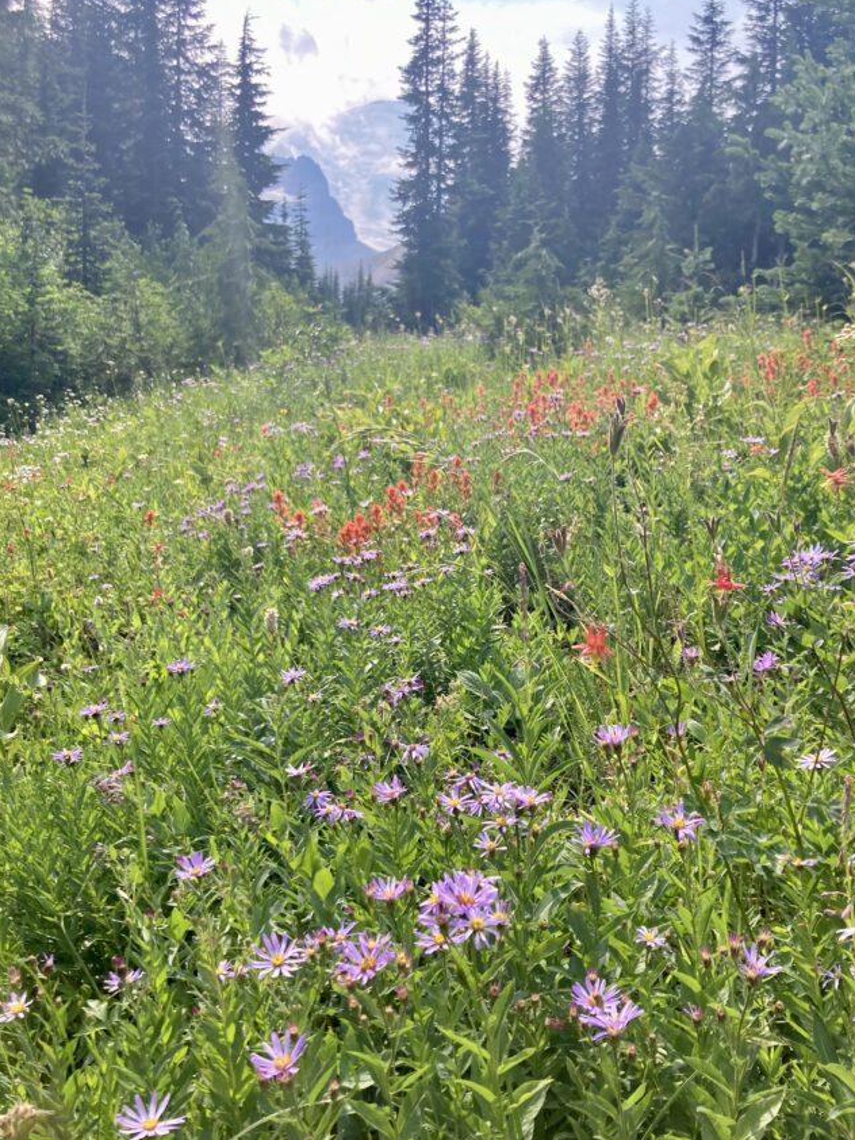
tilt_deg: -0.1
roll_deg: -1.2
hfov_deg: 41.8
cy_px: 549
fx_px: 1120
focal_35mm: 34
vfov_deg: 54.0
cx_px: 452
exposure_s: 1/774
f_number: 1.8
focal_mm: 3.99
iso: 20
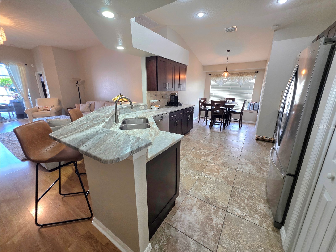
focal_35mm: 13
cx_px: 168
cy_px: 126
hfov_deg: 106.2
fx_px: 126
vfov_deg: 89.9
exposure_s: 1/120
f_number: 1.9
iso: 250
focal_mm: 2.2
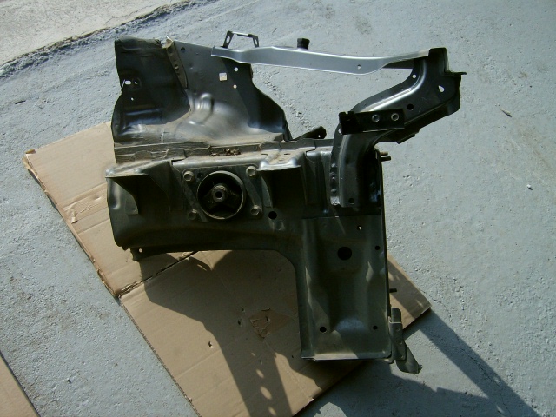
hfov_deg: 51.4
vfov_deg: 39.7
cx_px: 278
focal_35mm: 36
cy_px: 208
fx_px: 578
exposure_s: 1/749
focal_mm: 6
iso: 100
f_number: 4.7
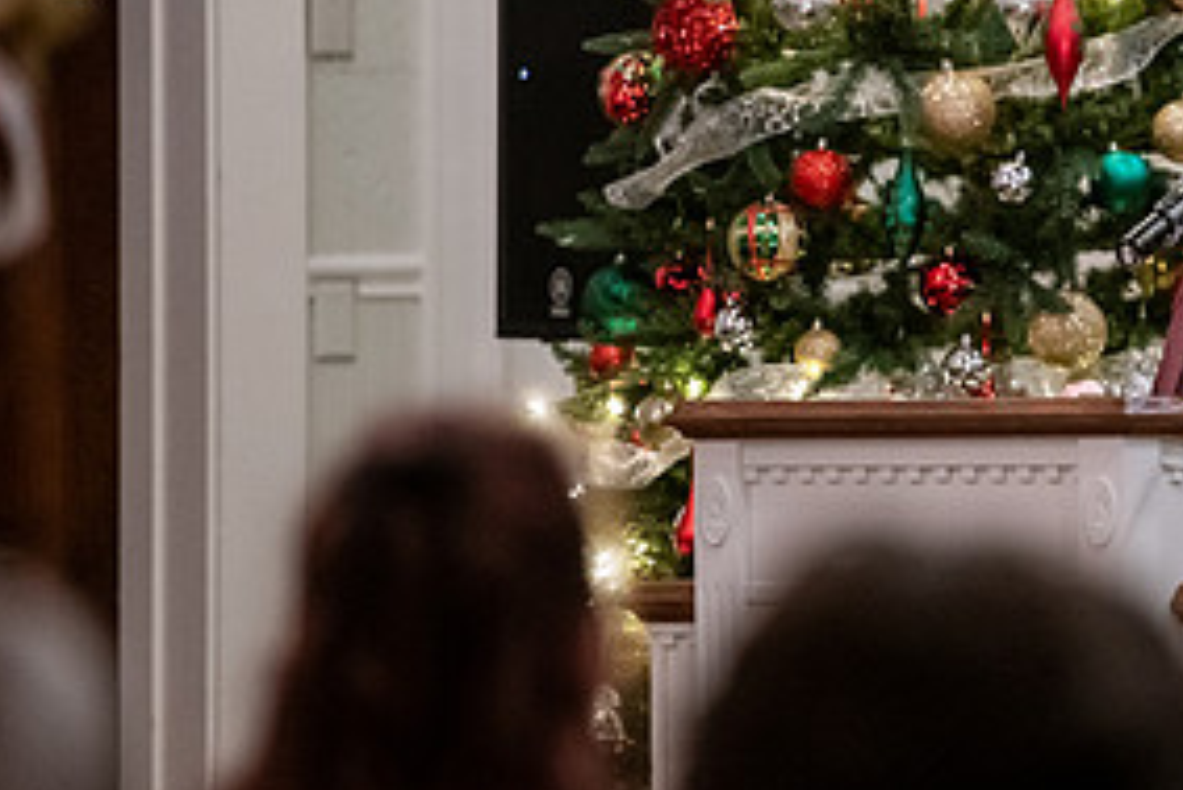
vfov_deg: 3.4
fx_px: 13479
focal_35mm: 410
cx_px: 1187
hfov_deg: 5.0
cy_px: 186
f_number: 3.2
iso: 6400
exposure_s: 1/200
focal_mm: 200
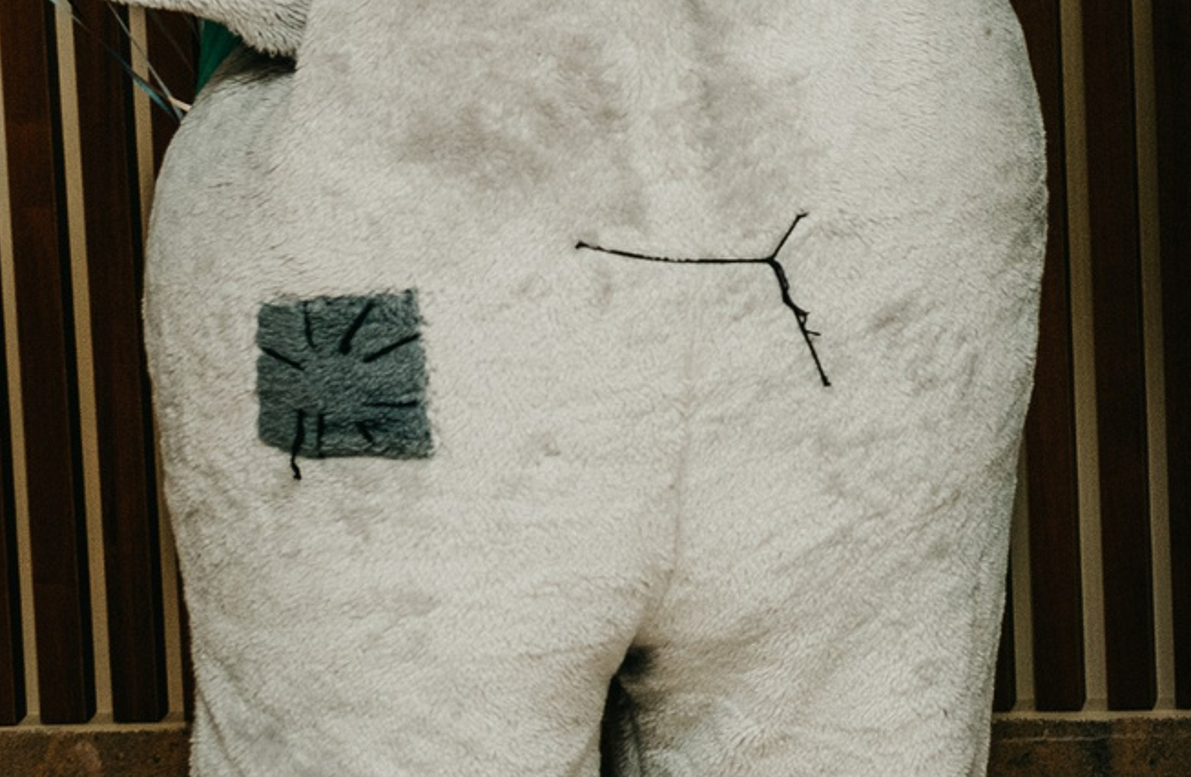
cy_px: -353
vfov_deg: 9.0
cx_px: 2026
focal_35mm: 147
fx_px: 4831
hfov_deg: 12.9
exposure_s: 1/160
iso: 250
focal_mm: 35
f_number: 4
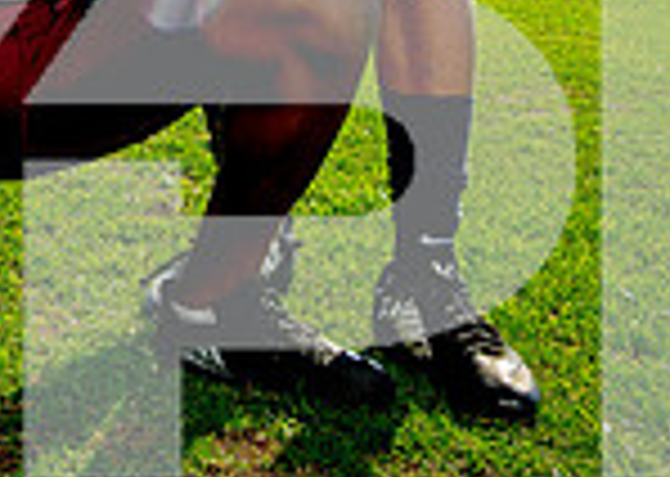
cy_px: -356
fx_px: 1862
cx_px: 10
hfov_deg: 19.8
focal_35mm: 98
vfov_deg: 13.3
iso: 100
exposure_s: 1/125
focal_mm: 24
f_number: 11
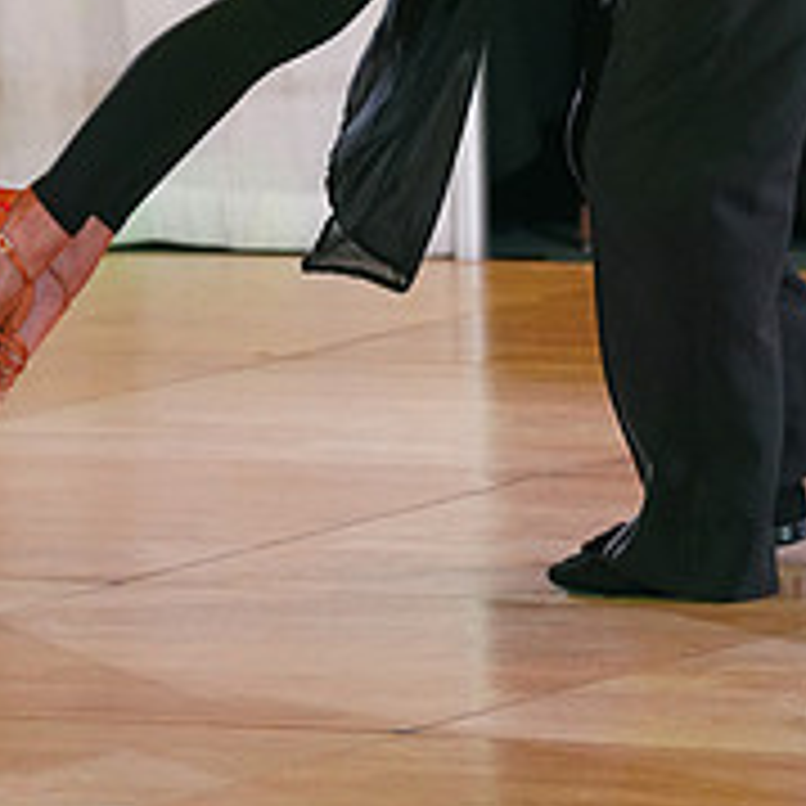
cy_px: -464
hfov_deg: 3.3
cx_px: 790
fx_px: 14093
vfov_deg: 3.3
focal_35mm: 535
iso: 2500
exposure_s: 1/500
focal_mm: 194
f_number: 2.8
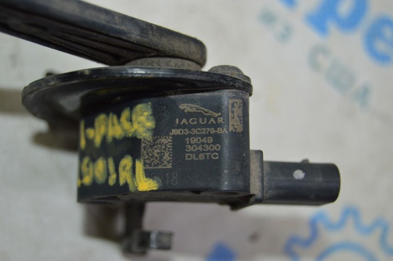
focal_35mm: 82
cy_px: 130
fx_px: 899
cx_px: 196
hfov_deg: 24.6
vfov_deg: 16.5
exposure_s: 1/60
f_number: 5.6
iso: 560
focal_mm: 55
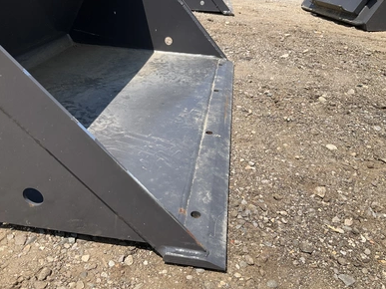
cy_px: 148
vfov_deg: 46.8
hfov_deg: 60.0
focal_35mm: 30
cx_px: 189
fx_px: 334
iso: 25
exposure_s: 1/1221
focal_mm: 3
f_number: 1.8
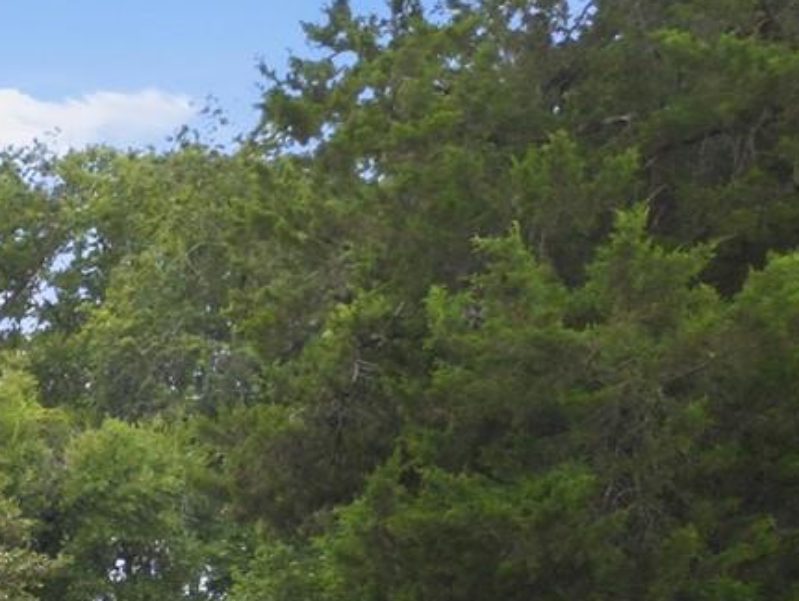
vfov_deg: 15.5
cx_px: -645
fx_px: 2056
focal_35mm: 89
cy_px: 866
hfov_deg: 17.7
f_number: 1.7
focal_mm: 6.7
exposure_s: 1/640
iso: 100
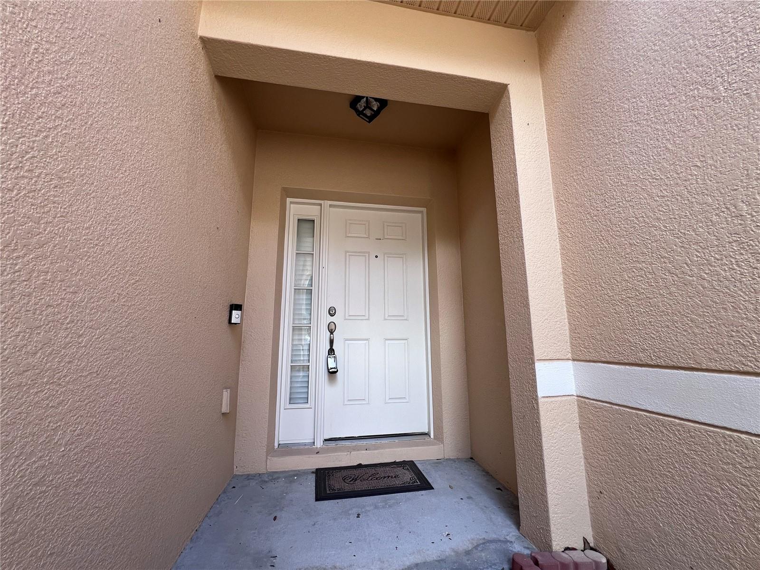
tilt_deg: +11.3
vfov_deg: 89.9
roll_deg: +1.0
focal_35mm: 13
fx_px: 285
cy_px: 285
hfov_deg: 106.2
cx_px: 380
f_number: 1.8
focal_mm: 1.57
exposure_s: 1/99
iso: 32
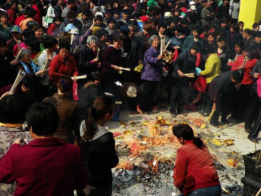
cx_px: 130
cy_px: 98
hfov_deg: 31.2
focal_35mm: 62
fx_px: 468
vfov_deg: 23.7
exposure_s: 1/400
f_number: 4.5
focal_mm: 11
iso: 64
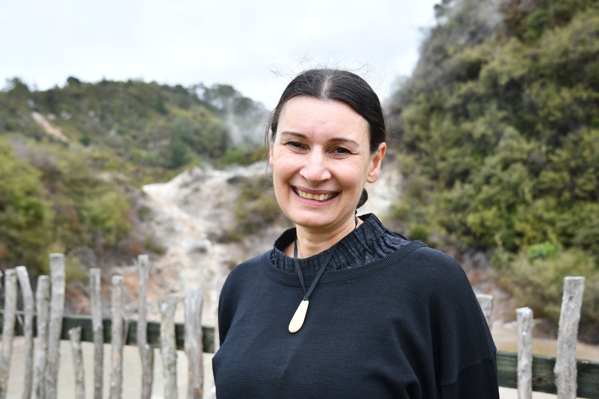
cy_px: 200
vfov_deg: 31.9
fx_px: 699
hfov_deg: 46.4
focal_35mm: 42
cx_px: 300
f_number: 4
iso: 200
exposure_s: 1/800
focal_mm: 28
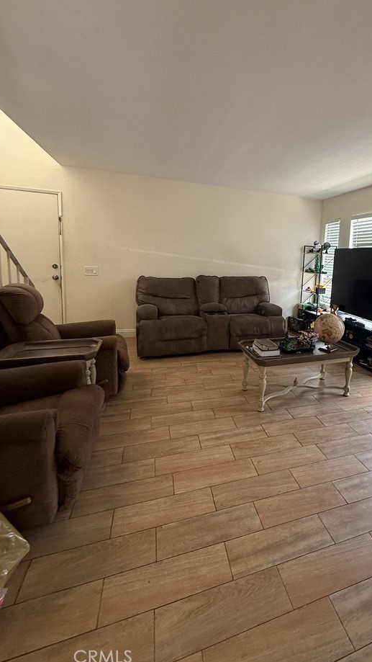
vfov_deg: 95.6
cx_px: 265
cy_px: 298
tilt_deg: -7.2
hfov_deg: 61.4
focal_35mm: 17
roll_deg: -3.3
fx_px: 298
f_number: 2.2
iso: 400
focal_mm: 2.22
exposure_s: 1/120
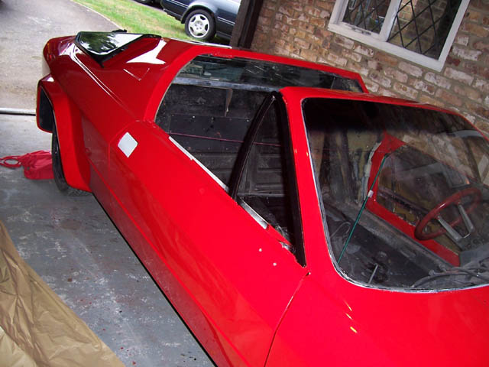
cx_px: 244
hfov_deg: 54.0
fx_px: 480
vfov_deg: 41.8
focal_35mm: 34
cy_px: 184
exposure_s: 1/60
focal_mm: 5.6
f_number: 2.7
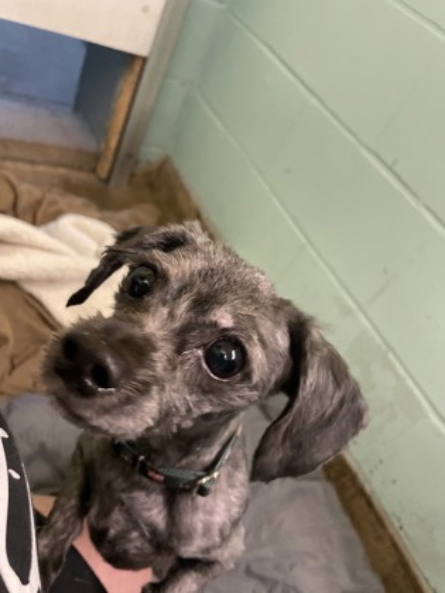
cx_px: 222
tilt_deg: -40.2
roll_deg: -30.9
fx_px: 446
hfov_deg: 53.1
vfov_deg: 67.3
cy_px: 296
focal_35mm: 26
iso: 400
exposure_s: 1/39
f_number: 1.6
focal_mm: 4.2
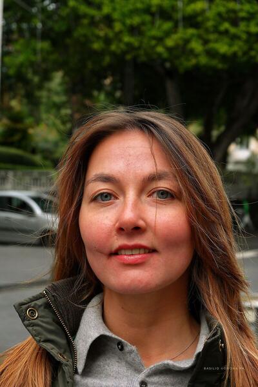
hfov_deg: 15.5
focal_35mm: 88
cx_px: 129
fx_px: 946
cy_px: 194
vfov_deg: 23.1
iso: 400
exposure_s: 1/320
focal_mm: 32.07
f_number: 4.5
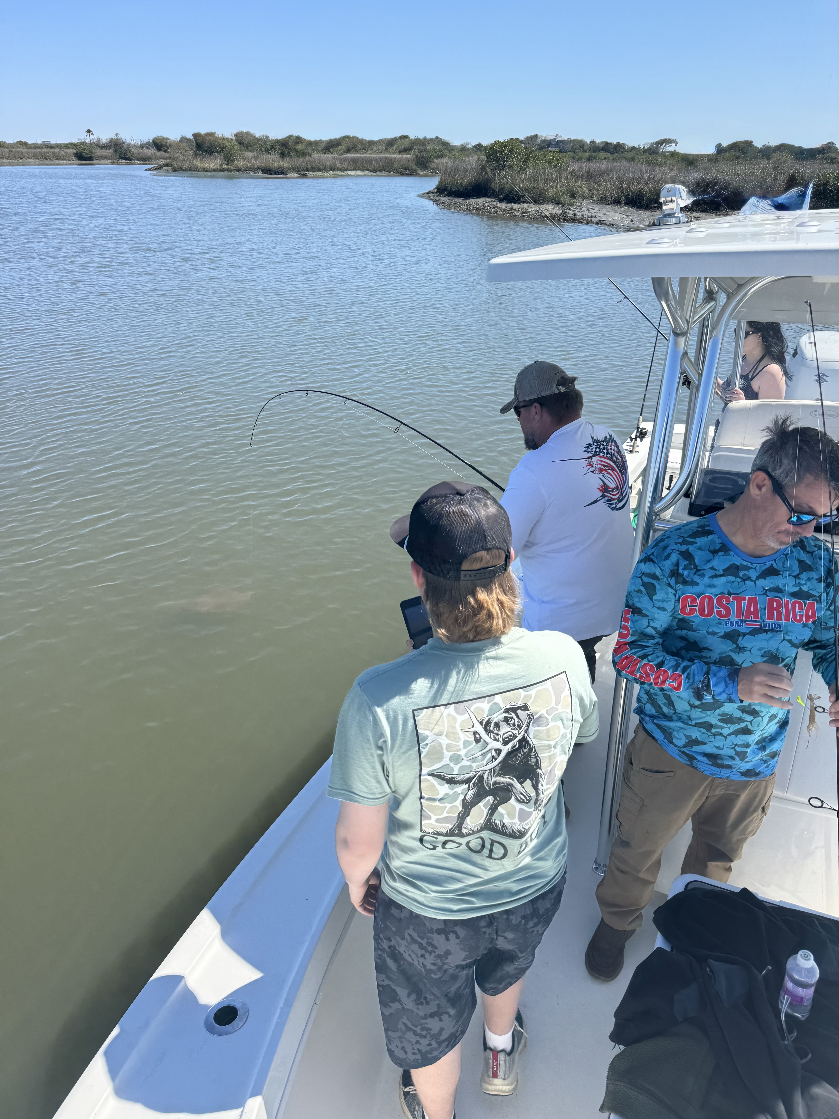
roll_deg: -0.4
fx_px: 776
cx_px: 420
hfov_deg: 56.8
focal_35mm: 24
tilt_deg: -27.4
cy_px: 560
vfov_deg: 71.6
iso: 80
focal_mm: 6.76
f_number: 1.78
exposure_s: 1/3597
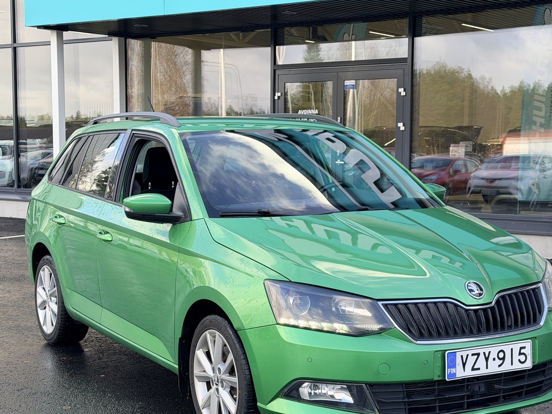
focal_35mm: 62
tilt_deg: -5.6
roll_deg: -0.5
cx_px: 298
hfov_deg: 31.2
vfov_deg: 23.6
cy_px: 235
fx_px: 989
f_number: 1.78
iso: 64
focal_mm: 6.76
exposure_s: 1/390
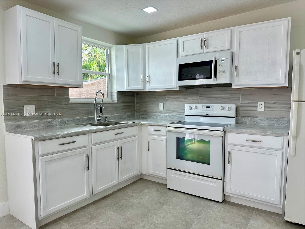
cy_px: 114
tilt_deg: -3.9
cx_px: 152
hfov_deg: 71.6
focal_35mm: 24
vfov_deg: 56.8
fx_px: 211
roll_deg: +0.1
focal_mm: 6.86
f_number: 1.78
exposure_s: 1/121
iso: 64
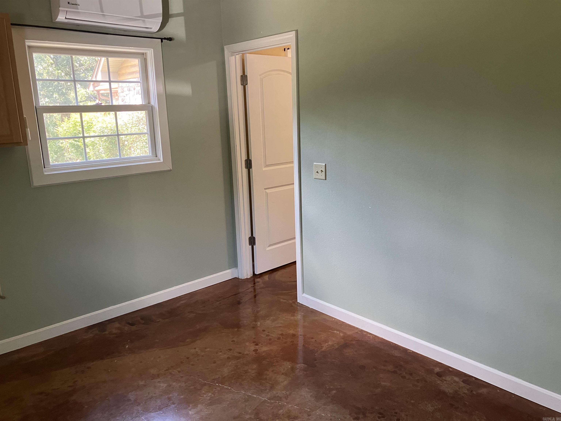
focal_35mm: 28
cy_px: 210
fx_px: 454
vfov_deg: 49.7
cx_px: 280
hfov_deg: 63.4
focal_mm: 3.99
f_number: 1.8
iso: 160
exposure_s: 1/60
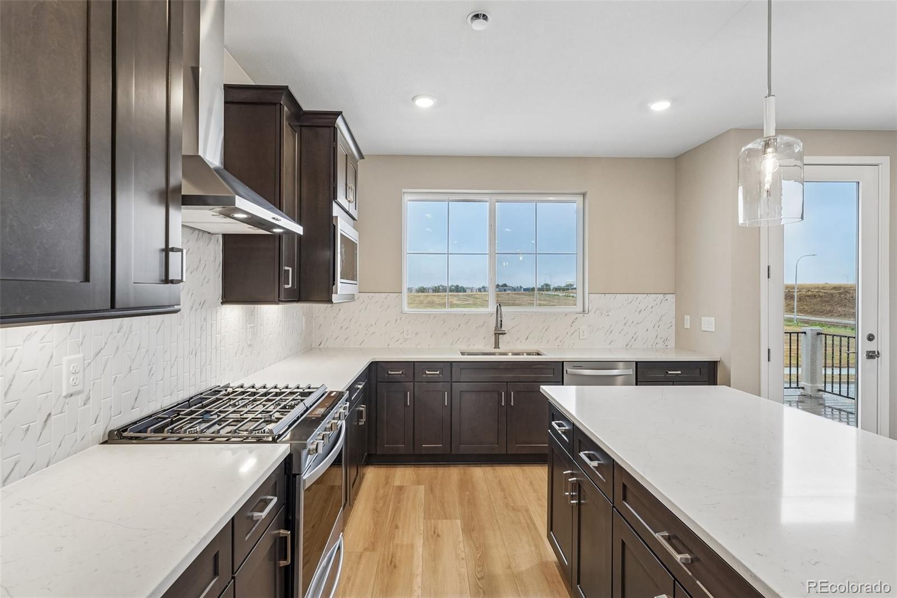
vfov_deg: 71.1
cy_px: 299
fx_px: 418
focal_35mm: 17
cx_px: 448
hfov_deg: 94.0
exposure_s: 1/30
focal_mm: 16.8
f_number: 8
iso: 200
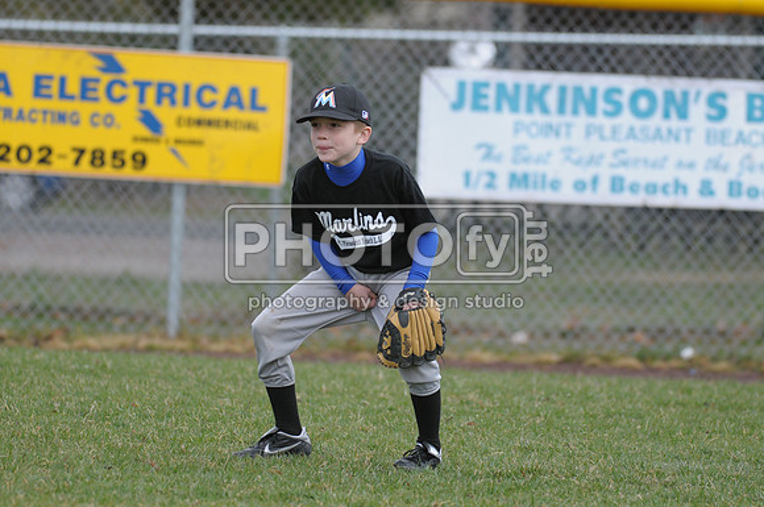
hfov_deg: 6.3
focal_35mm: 330
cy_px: 254
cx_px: 382
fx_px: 6994
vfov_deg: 4.2
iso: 400
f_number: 4
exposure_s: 1/1000
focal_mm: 220
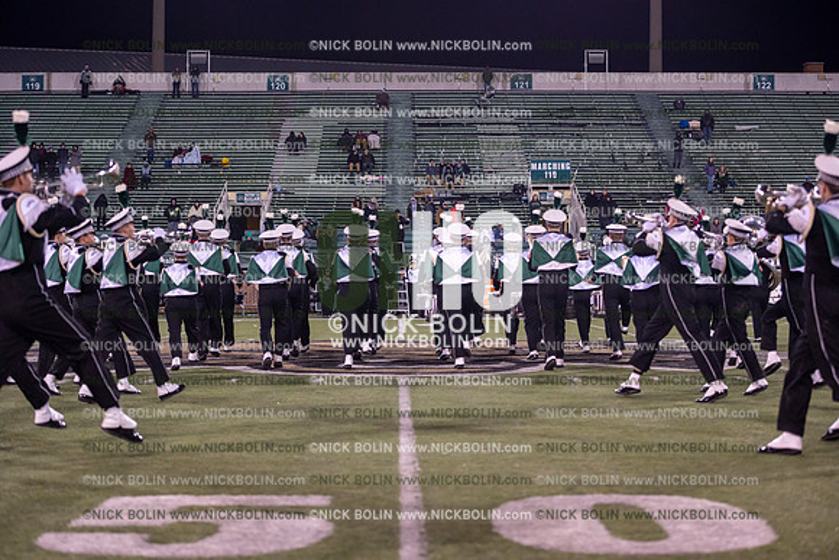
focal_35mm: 70
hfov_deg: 28.8
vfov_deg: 19.5
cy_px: 280
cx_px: 420
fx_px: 1632
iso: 2500
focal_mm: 70
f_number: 2.8
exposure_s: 1/1250
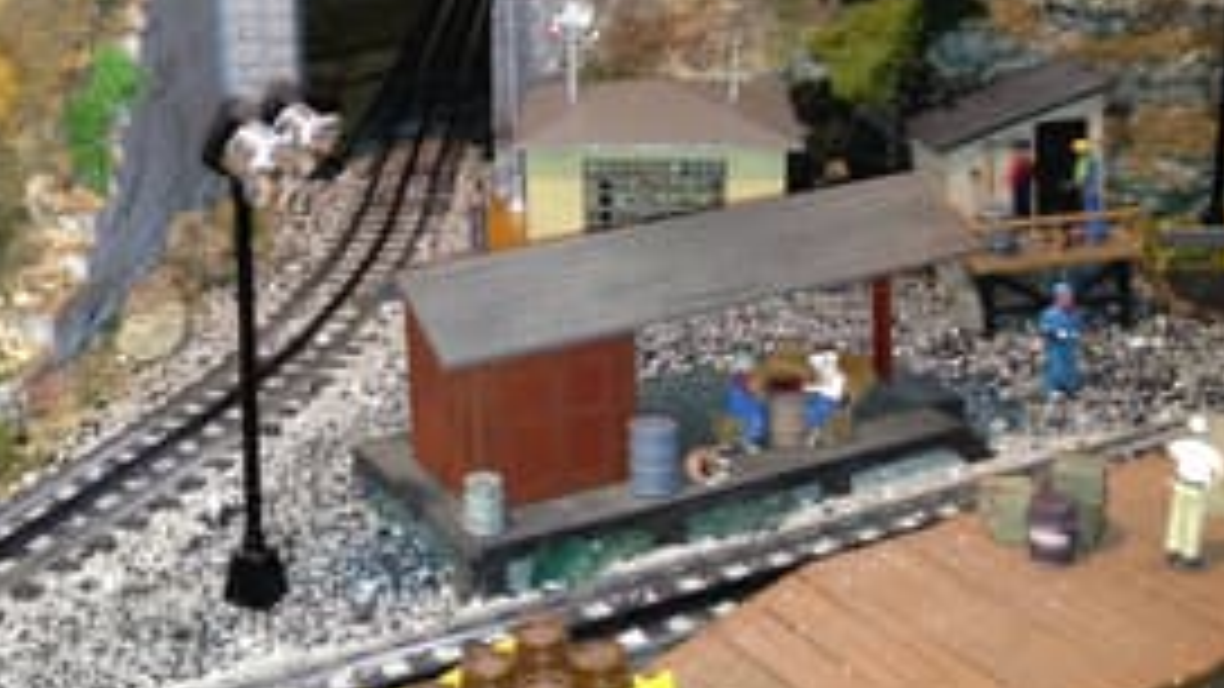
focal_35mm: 56
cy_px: 166
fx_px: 1818
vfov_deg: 21.3
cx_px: 382
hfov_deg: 36.7
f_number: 2.4
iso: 125
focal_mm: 4.28
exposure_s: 1/20
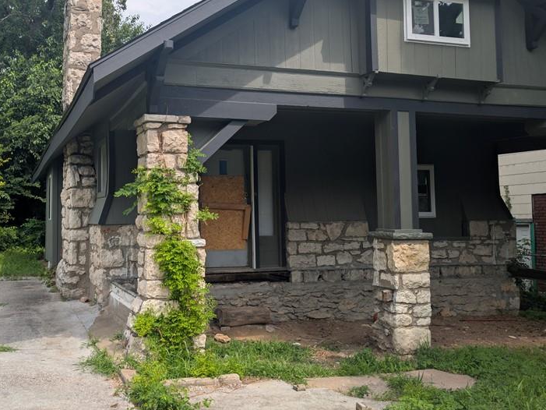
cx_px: 171
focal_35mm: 35
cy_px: 174
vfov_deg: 40.6
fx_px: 552
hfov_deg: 51.4
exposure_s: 1/1266
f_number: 1.68
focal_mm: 6.9
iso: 24
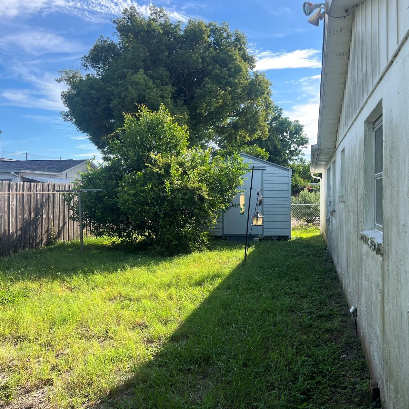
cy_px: 204
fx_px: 414
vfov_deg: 52.5
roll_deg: +0.2
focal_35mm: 31
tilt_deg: -0.7
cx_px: 253
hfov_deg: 52.0
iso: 50
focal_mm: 5.7
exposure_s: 1/1361
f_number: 1.5
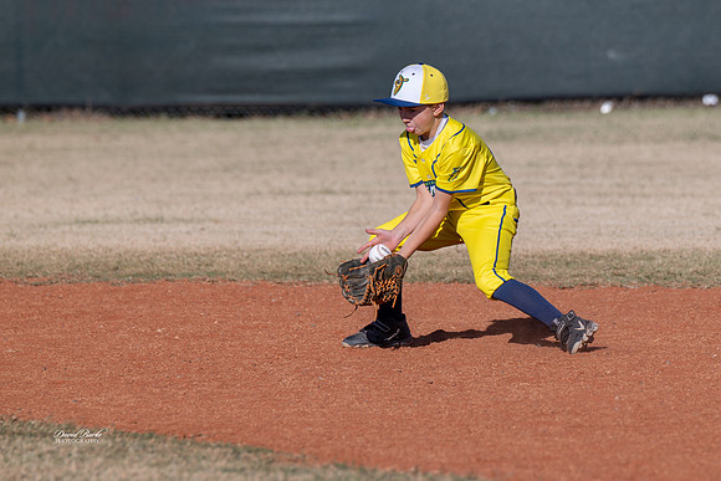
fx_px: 8040
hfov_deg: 5.1
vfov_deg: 3.4
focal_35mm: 401
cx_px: 517
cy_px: 238
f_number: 5.6
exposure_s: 1/1000
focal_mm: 280
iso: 125
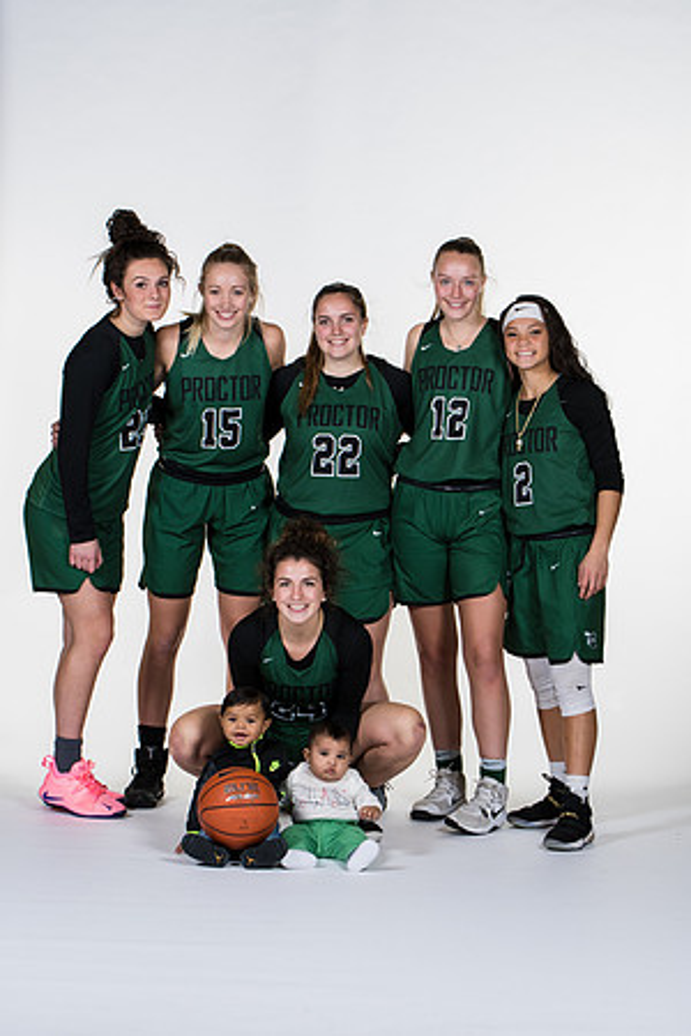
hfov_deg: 13.0
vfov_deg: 19.5
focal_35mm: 105
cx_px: 346
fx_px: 3023
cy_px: 518
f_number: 6.3
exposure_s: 1/160
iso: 200
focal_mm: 70
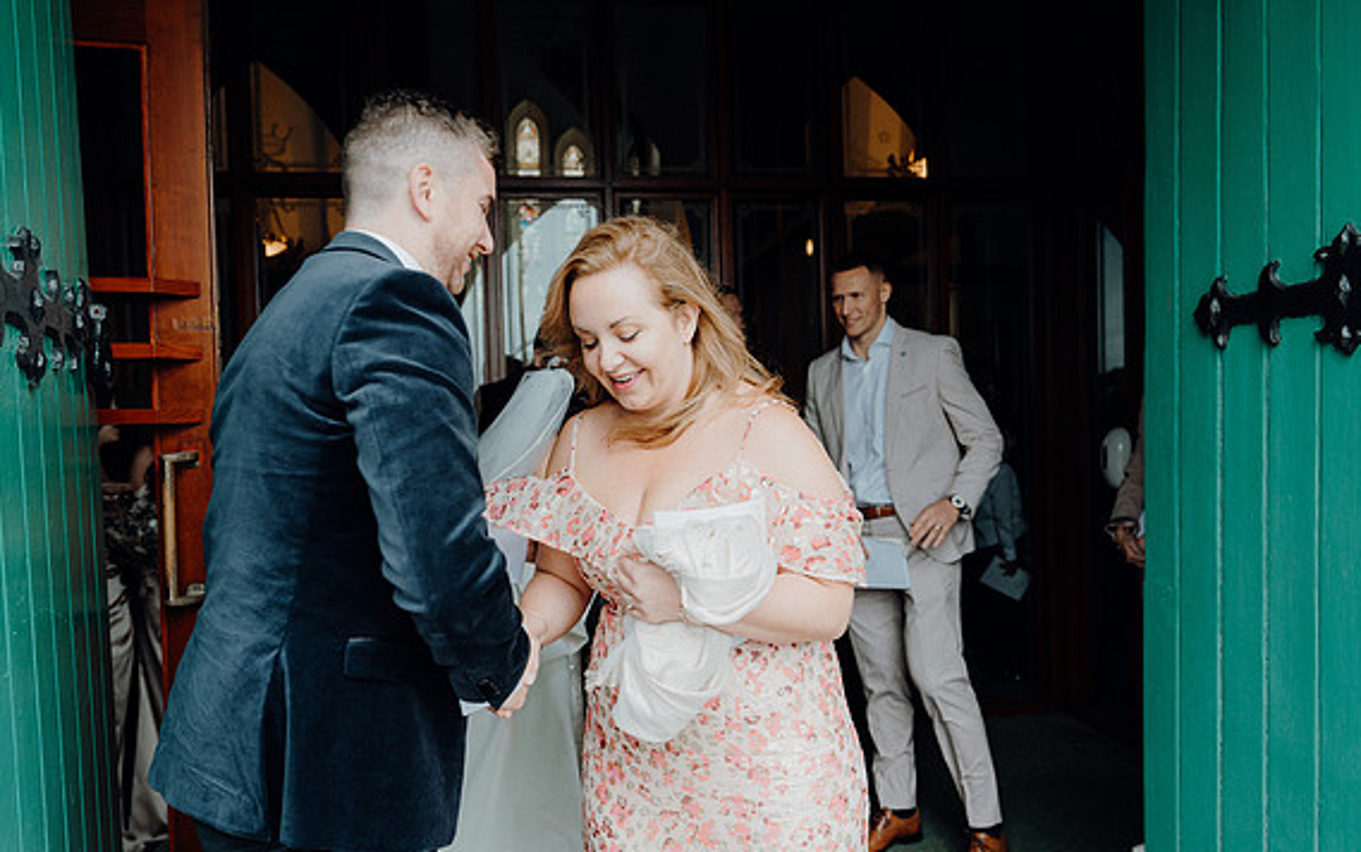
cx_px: 682
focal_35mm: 27
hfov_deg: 68.4
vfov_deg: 46.0
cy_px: 454
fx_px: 1002
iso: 320
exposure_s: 1/200
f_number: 3.5
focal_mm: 26
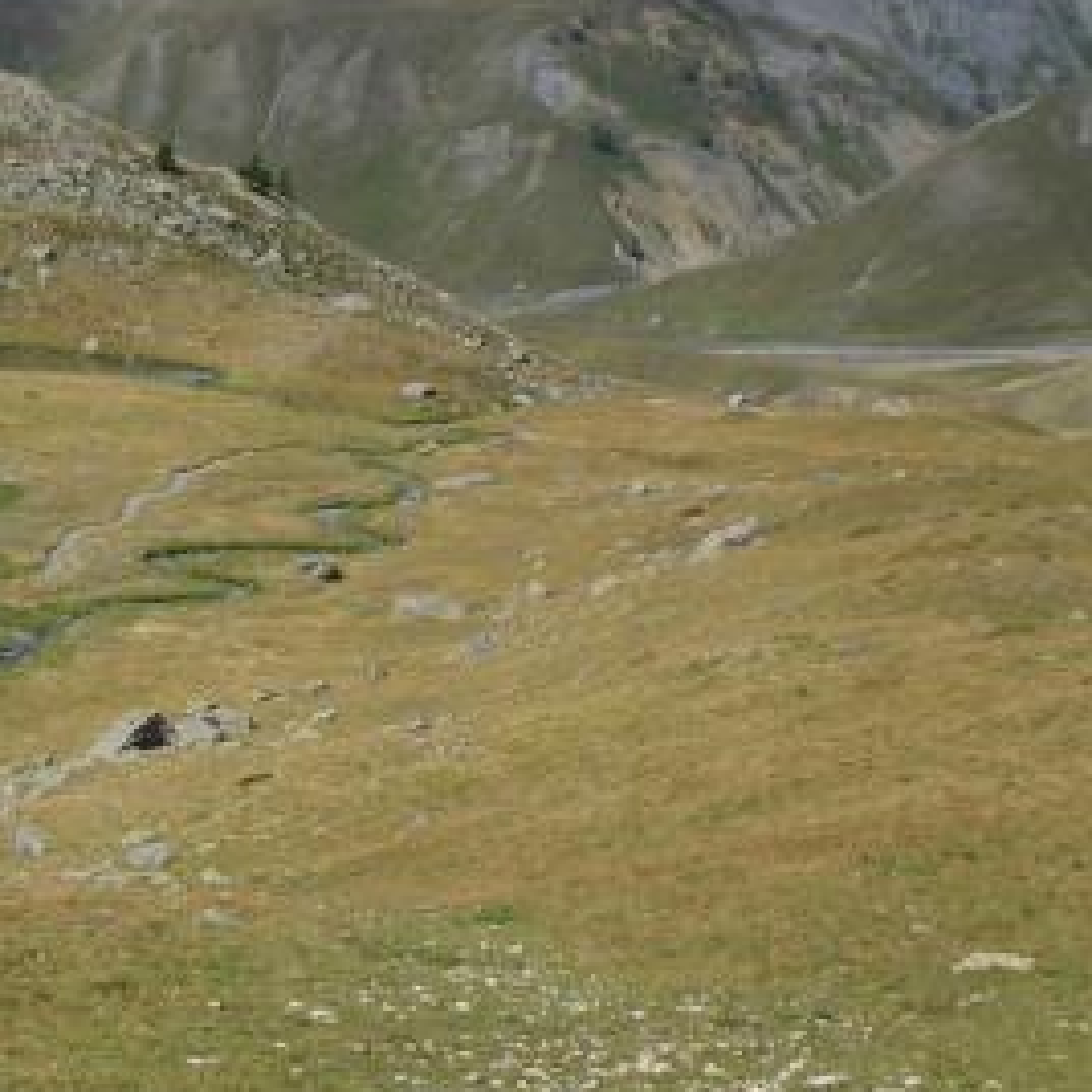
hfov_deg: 22.2
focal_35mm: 74
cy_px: 469
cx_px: -73
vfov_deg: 23.3
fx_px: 2641
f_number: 4.2
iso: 50
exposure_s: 1/500
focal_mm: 5
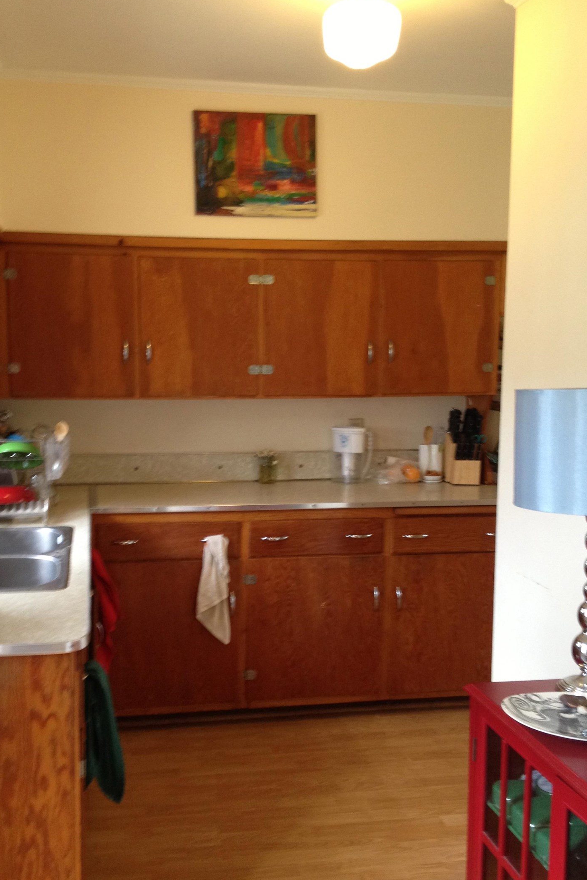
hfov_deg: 33.4
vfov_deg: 48.5
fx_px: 978
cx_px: 253
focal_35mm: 40
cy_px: 451
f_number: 2.4
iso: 125
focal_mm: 4.28
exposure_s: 1/20
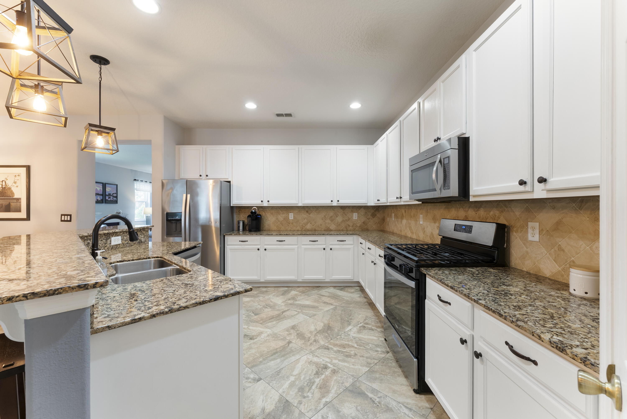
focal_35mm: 14
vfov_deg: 81.3
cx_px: 314
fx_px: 244
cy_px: 210
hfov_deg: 104.2
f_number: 9
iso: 200
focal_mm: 14
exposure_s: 1
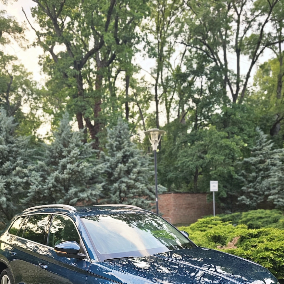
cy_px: 215
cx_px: 131
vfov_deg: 50.2
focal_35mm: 31
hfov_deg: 52.5
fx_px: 288
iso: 100
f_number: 1.7
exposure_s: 1/101
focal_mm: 6.3
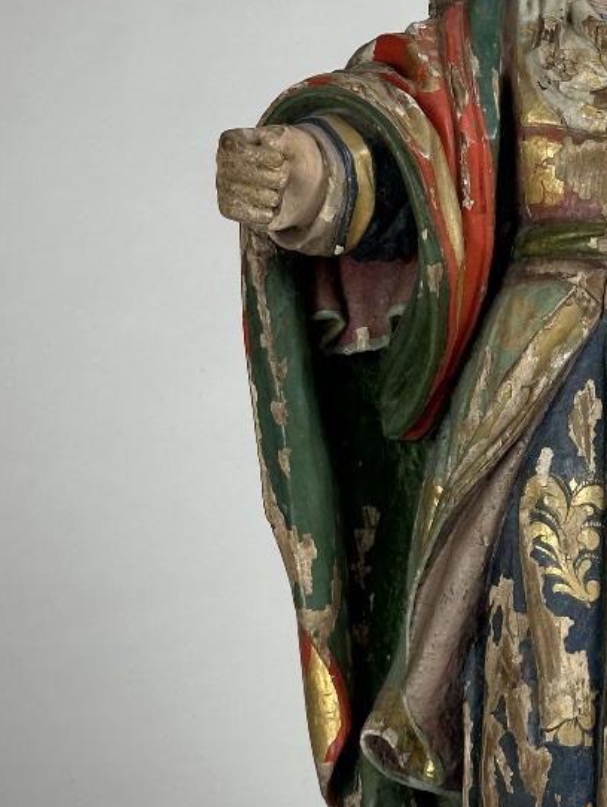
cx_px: 628
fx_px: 2475
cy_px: 496
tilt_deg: +0.8
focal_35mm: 106
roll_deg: -0.8
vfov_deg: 18.5
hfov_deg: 13.7
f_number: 1.78
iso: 125
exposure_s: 1/100
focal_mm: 6.86
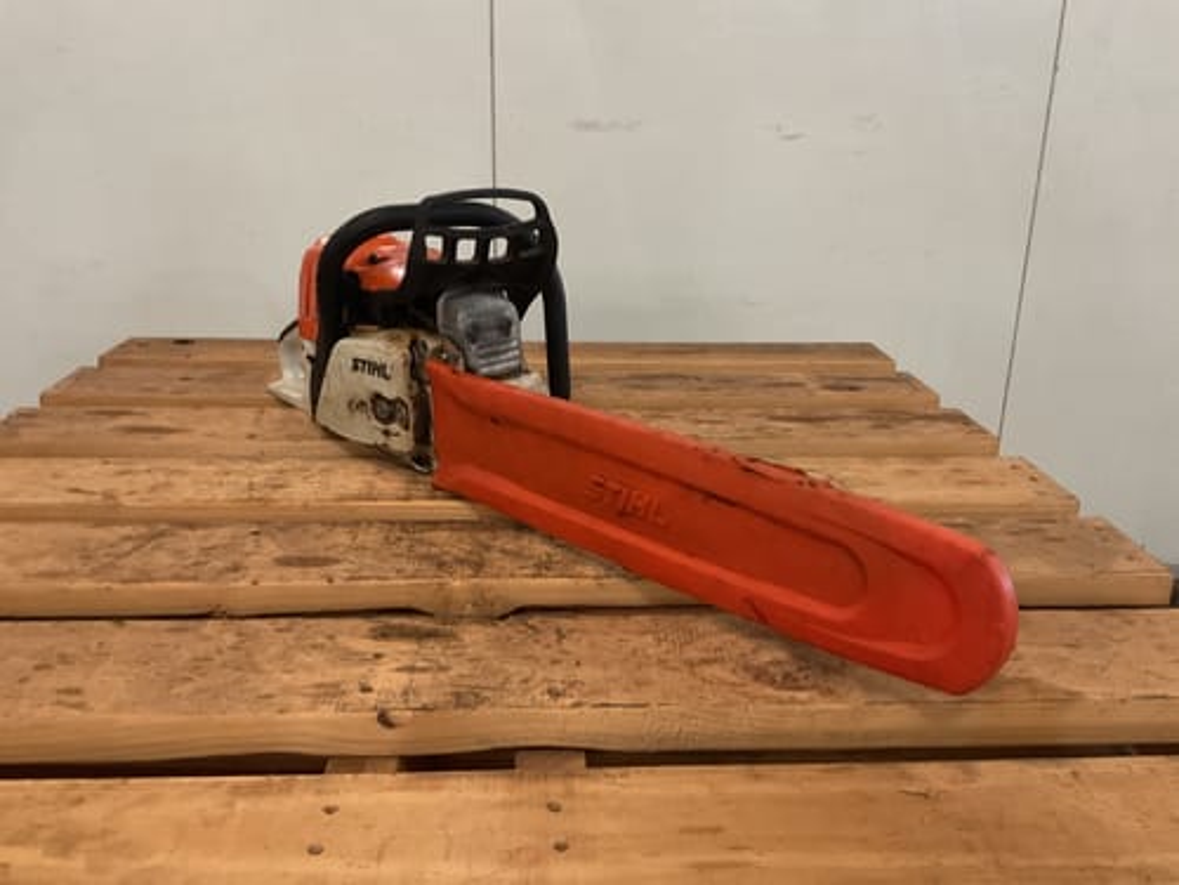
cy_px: 442
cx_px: 590
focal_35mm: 29
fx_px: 988
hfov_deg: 61.7
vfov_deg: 48.2
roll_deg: -0.1
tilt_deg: -19.5
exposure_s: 1/33
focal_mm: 3
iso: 320
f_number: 1.8
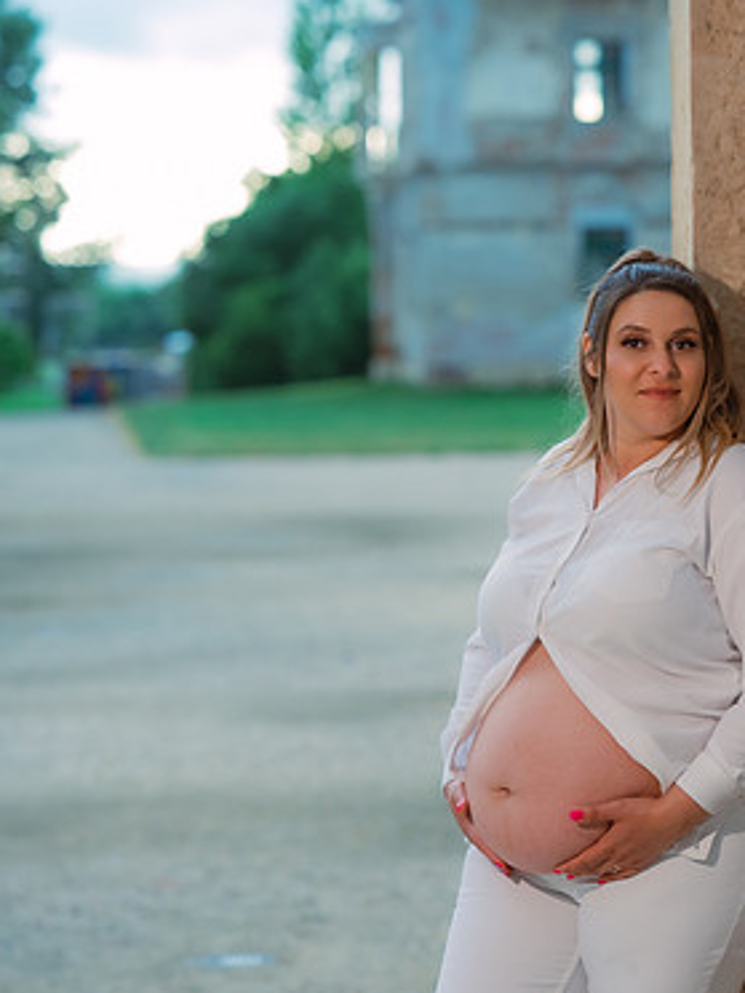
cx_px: 802
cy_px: 501
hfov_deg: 10.5
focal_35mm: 140
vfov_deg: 14.1
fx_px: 4017
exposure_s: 1/200
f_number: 3.2
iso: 1600
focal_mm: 85
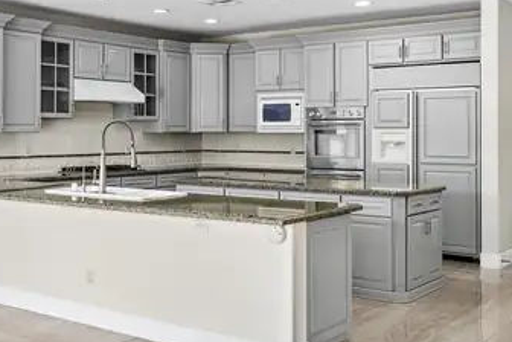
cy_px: 149
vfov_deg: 27.0
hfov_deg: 39.5
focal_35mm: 50
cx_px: 210
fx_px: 711
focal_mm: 28
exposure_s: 1/8
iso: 320
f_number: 8
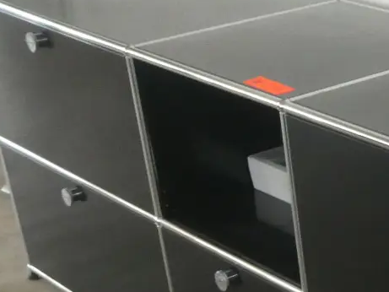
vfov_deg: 14.4
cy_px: 329
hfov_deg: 18.1
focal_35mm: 100
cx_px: 533
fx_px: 1124
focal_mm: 4.3
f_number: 3.3
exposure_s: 1/60
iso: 500
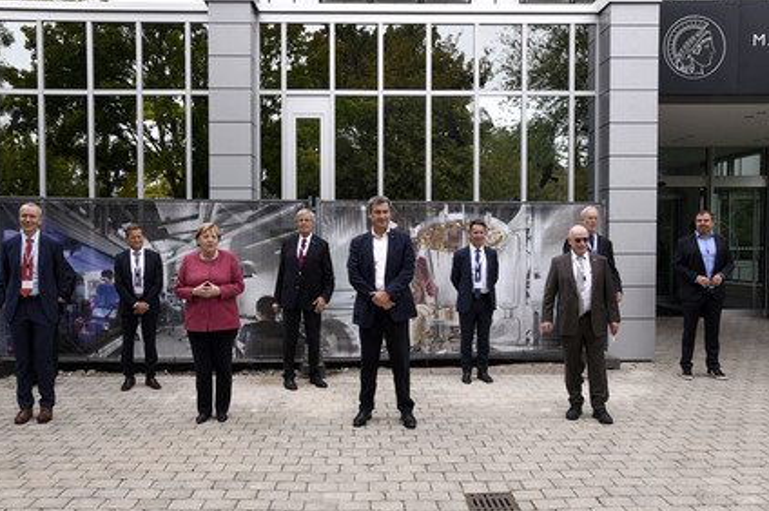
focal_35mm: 33
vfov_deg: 39.9
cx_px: 367
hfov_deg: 57.2
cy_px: 266
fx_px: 704
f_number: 8
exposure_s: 1/160
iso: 160
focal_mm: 31
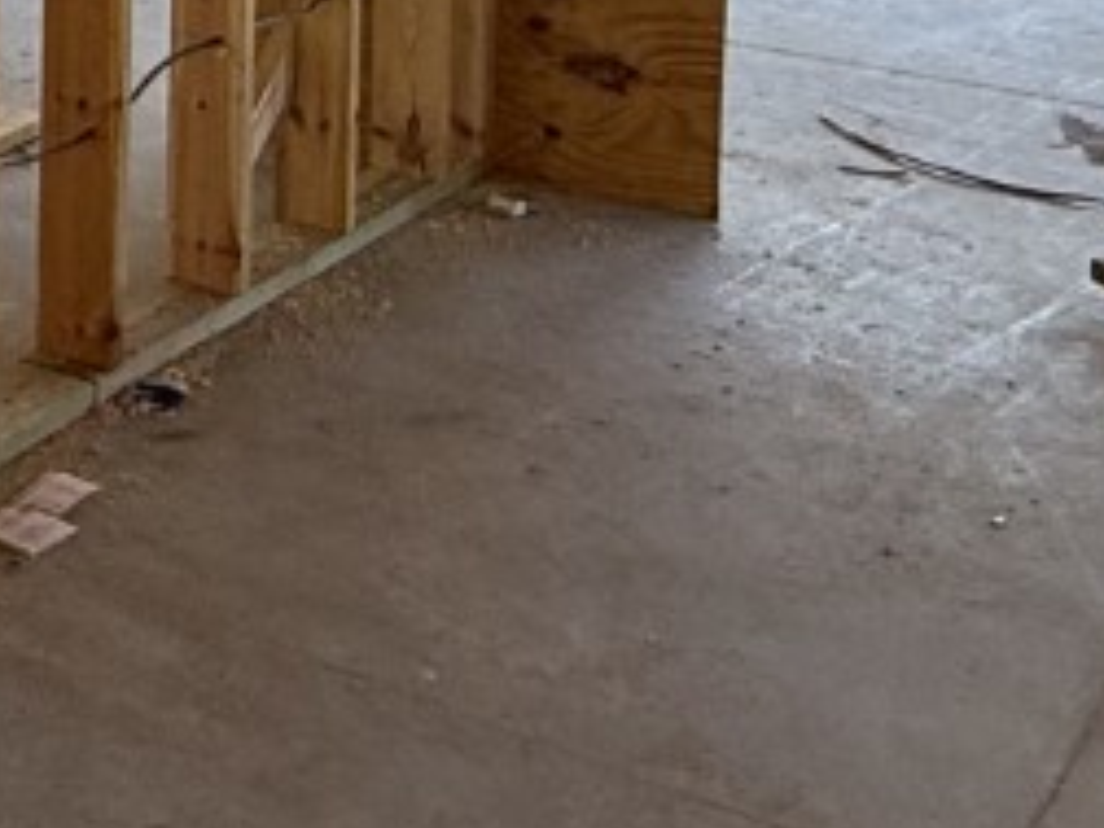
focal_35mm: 80
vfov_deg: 16.4
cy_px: -495
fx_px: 2551
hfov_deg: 21.7
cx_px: -377
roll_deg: -0.7
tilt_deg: -3.6
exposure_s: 1/142
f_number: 2.2
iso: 64
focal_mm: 2.22
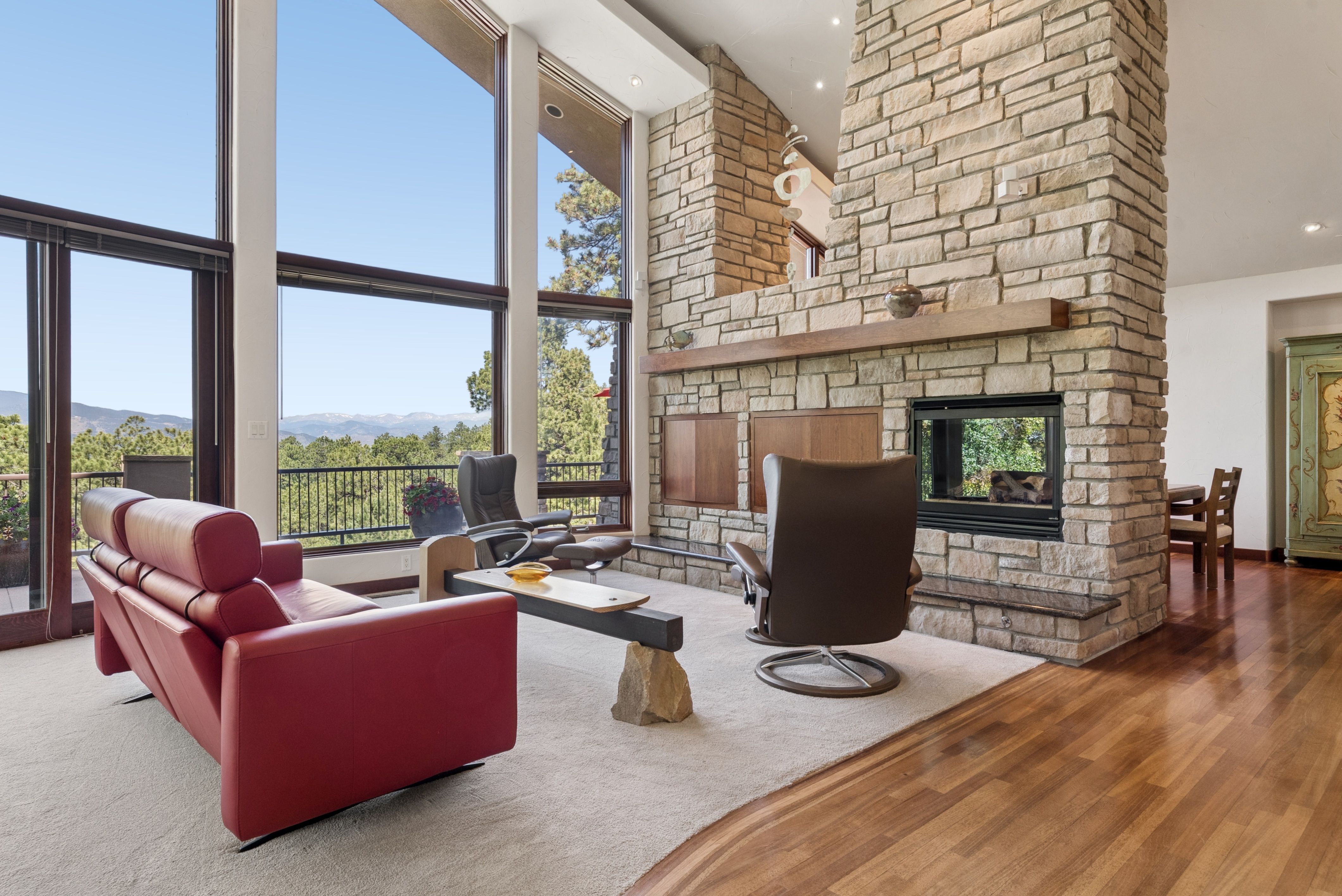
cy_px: 448
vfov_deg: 62.0
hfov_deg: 83.9
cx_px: 671
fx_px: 746
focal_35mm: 20
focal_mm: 20
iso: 640
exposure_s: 1/125
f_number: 10
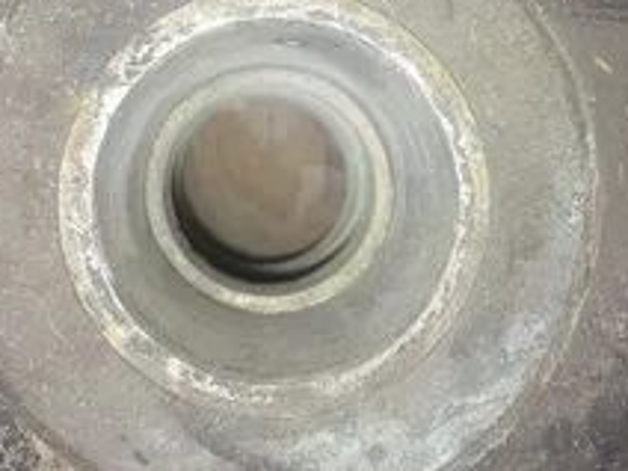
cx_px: 335
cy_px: 187
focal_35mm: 49
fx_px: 889
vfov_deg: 29.6
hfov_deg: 38.9
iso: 200
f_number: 1.5
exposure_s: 1/60
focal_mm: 5.7
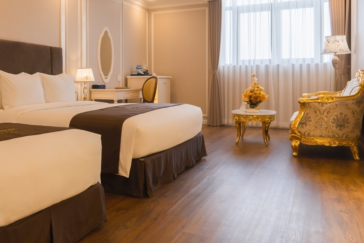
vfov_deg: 37.5
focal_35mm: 35
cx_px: 75
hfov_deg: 51.2
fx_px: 354
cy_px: 85
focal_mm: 12
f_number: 6.3
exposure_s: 1/20
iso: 500
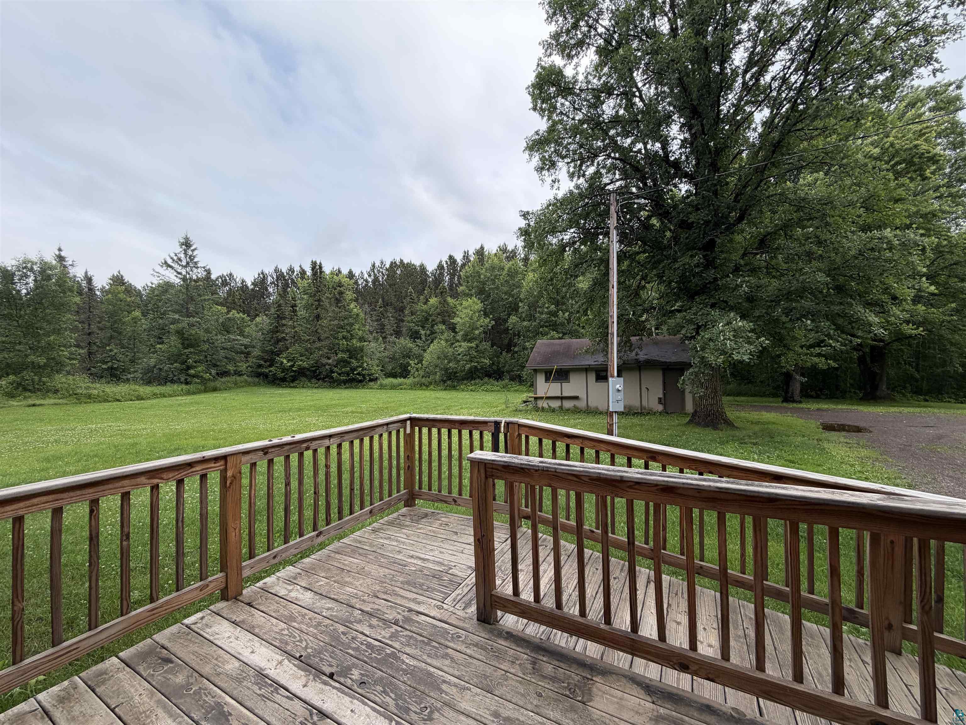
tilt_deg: +0.8
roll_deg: +2.4
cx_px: 483
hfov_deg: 102.1
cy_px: 362
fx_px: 391
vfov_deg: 85.7
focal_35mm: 14
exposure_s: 1/751
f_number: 2.2
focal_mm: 2.22
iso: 40
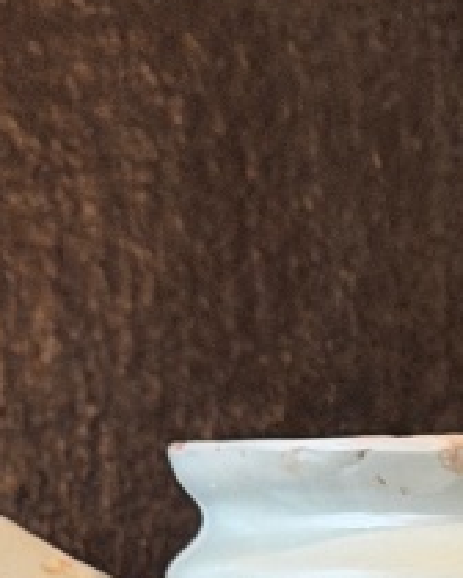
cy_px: 1390
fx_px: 4591
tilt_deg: -7.9
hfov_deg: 5.7
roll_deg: +0.0
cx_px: 639
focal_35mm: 268
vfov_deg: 6.8
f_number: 1.78
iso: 400
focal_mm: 6.76
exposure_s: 1/33
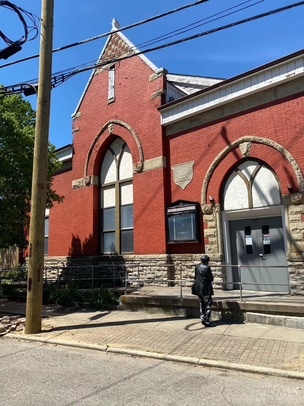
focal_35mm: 26
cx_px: 152
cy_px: 203
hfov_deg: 53.1
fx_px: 304
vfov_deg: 67.3
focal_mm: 4.25
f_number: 1.8
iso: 32
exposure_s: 1/2463
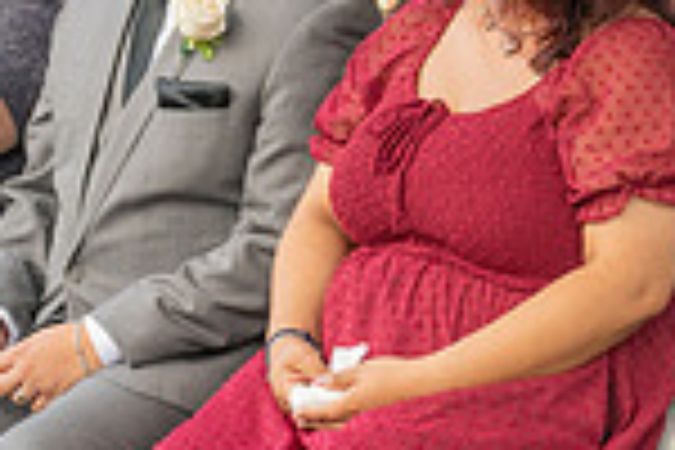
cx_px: 1206
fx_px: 3768
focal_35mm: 201
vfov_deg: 6.8
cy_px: 511
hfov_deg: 9.7
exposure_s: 1/1000
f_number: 2.8
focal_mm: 52
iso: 400
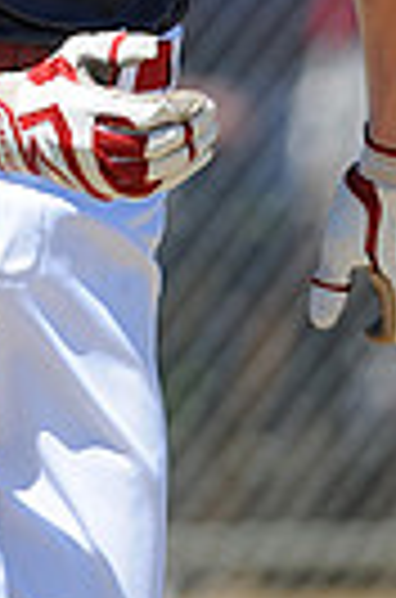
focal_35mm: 1528
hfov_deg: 0.9
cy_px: -270
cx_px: -115
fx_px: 25342
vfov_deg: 1.4
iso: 200
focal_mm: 300
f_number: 4
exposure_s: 1/1600
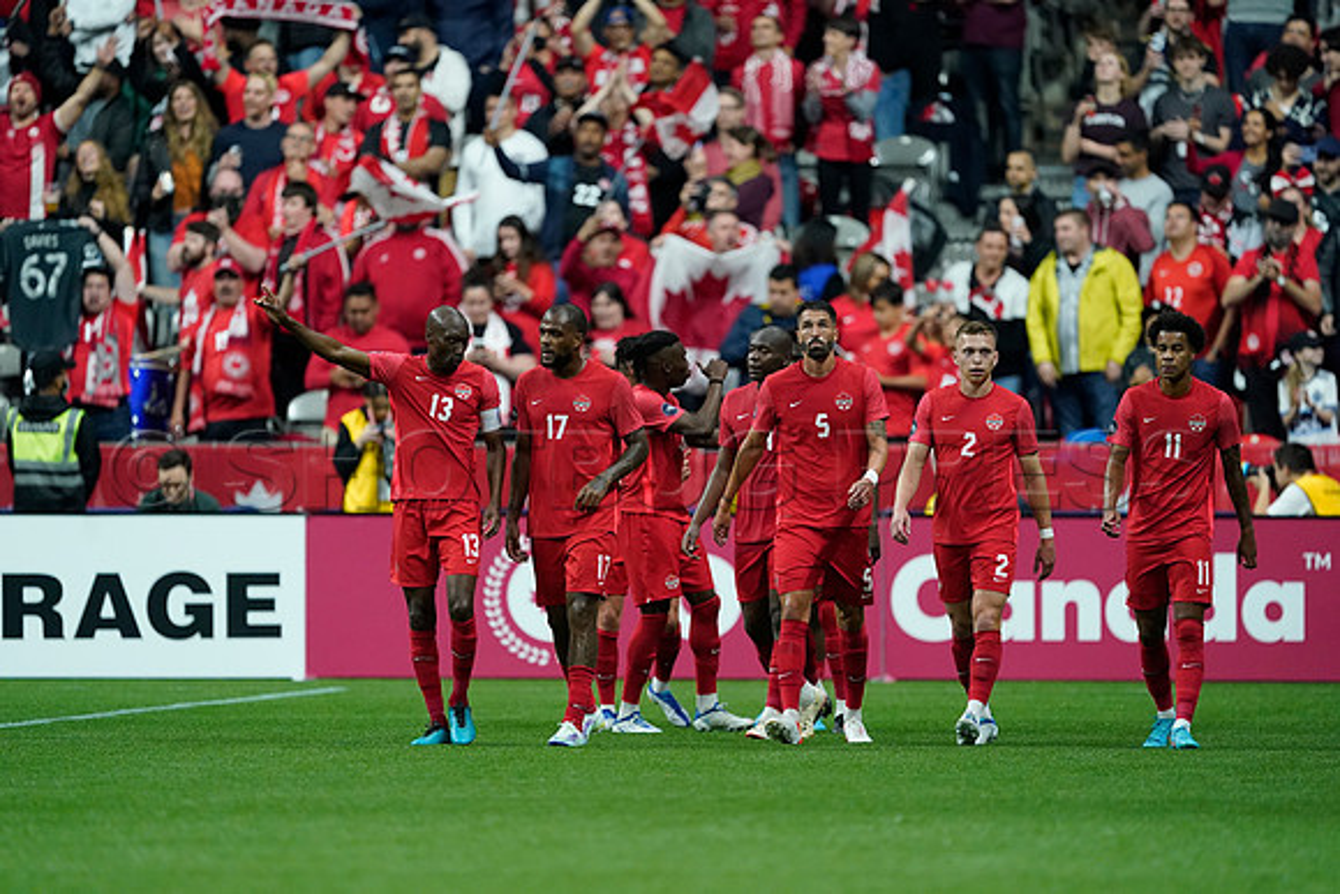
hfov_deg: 3.4
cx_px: 670
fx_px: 22338
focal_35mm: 600
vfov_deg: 2.3
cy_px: 447
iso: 5000
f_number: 4
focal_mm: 600
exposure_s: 1/2000
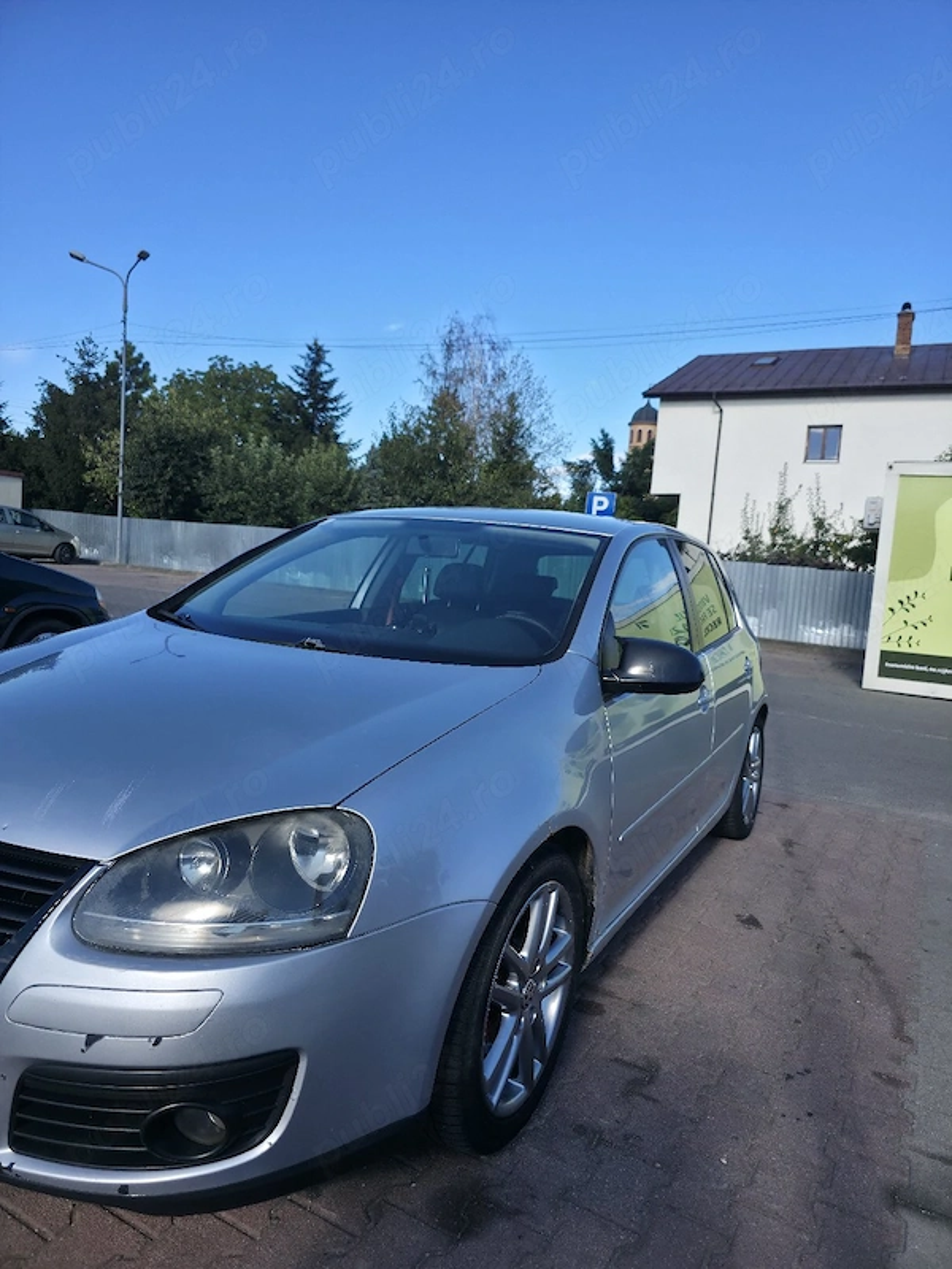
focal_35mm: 23
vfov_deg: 73.9
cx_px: 476
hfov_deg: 58.9
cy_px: 634
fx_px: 843
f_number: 1.7
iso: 50
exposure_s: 1/2000
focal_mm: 6.3
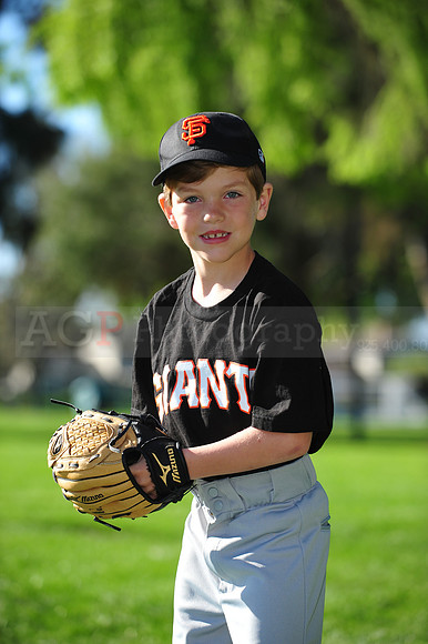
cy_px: 322
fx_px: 2410
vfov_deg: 15.2
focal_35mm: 135
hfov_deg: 10.1
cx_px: 214
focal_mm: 135
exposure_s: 1/800
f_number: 4.5
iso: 200
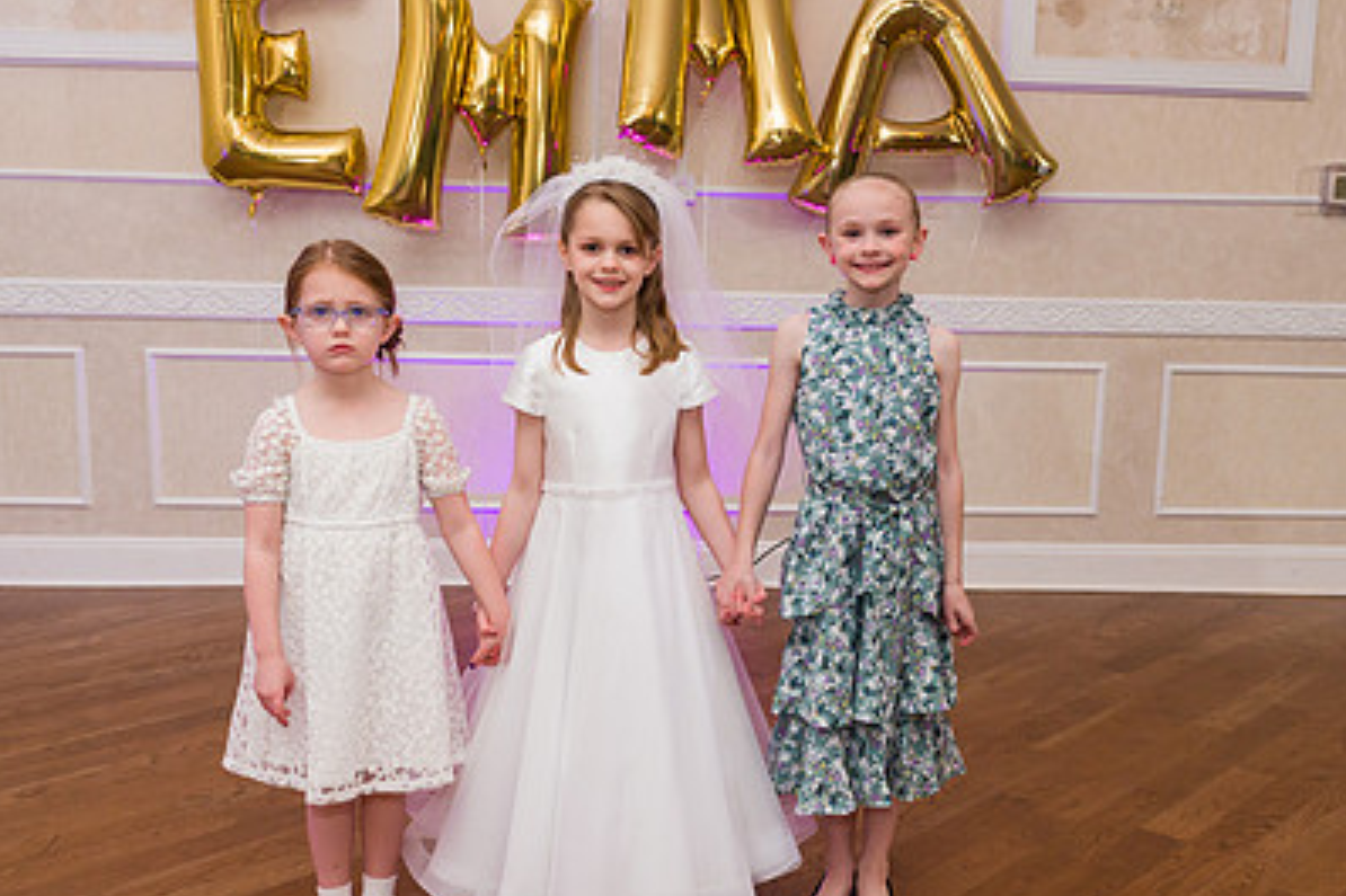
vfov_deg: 37.8
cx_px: 703
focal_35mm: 35
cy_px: 487
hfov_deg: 54.4
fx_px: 1308
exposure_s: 1/200
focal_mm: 24
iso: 1250
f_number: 5
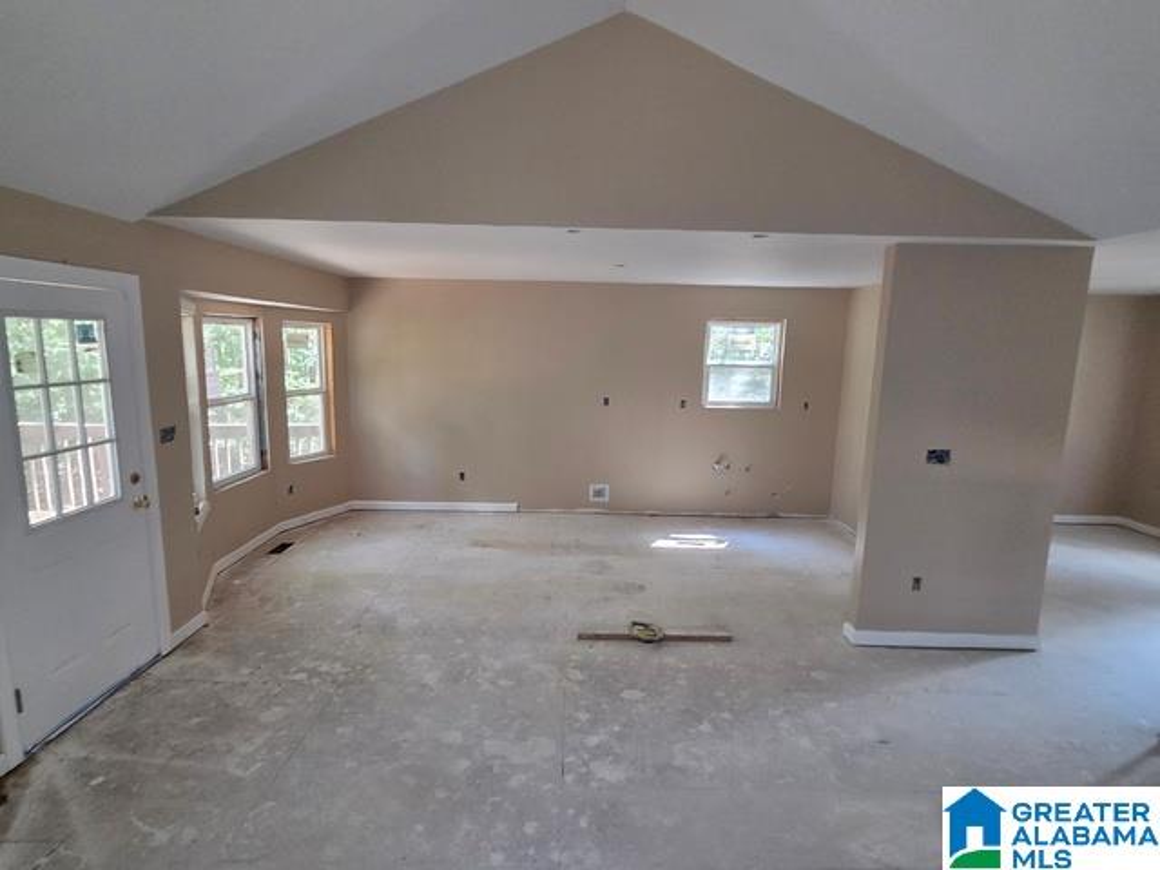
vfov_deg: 89.9
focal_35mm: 13
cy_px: 435
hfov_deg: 106.2
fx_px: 436
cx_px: 580
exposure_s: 1/60
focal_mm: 2.2
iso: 250
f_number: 2.2
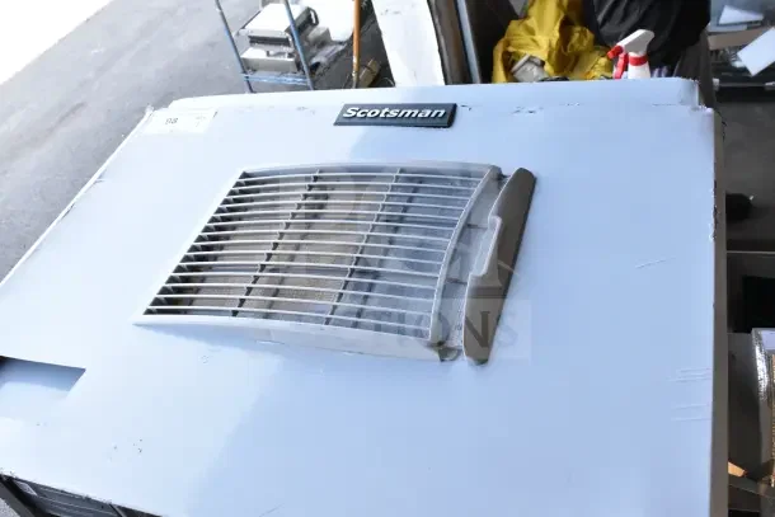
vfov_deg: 40.0
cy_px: 258
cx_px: 388
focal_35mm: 33
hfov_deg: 57.2
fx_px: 711
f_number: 10
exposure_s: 1/400
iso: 6400
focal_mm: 22
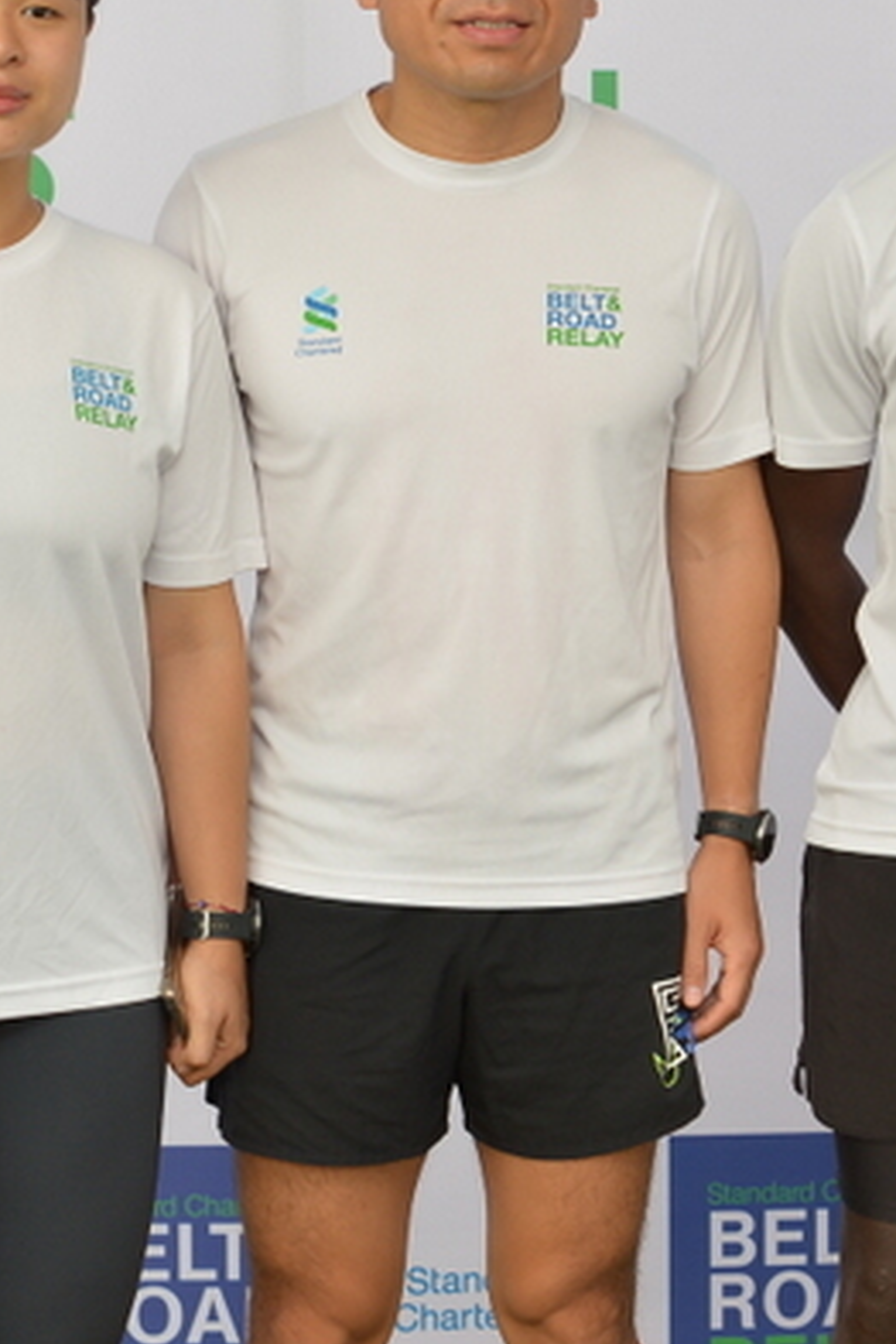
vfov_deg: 17.5
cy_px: 554
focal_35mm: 117
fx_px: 4368
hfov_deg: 11.5
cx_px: 1094
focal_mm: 46
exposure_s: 1/100
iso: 400
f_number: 5.6
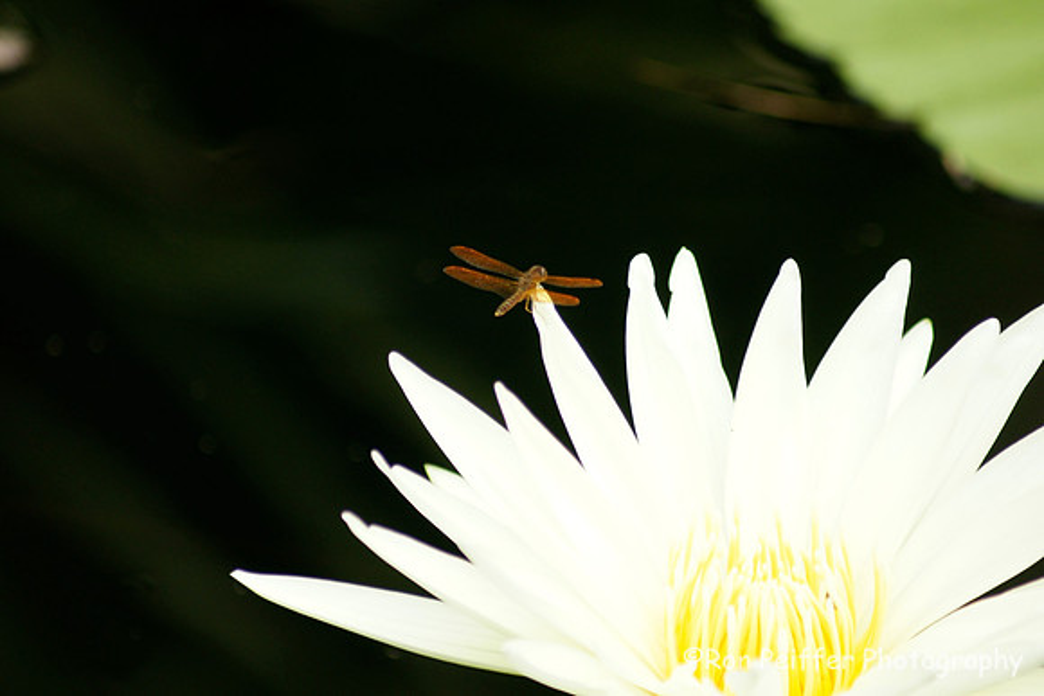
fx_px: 13052
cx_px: 522
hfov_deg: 4.6
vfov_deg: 3.1
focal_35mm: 450
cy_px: 348
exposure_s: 1/500
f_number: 5.6
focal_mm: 300
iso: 400
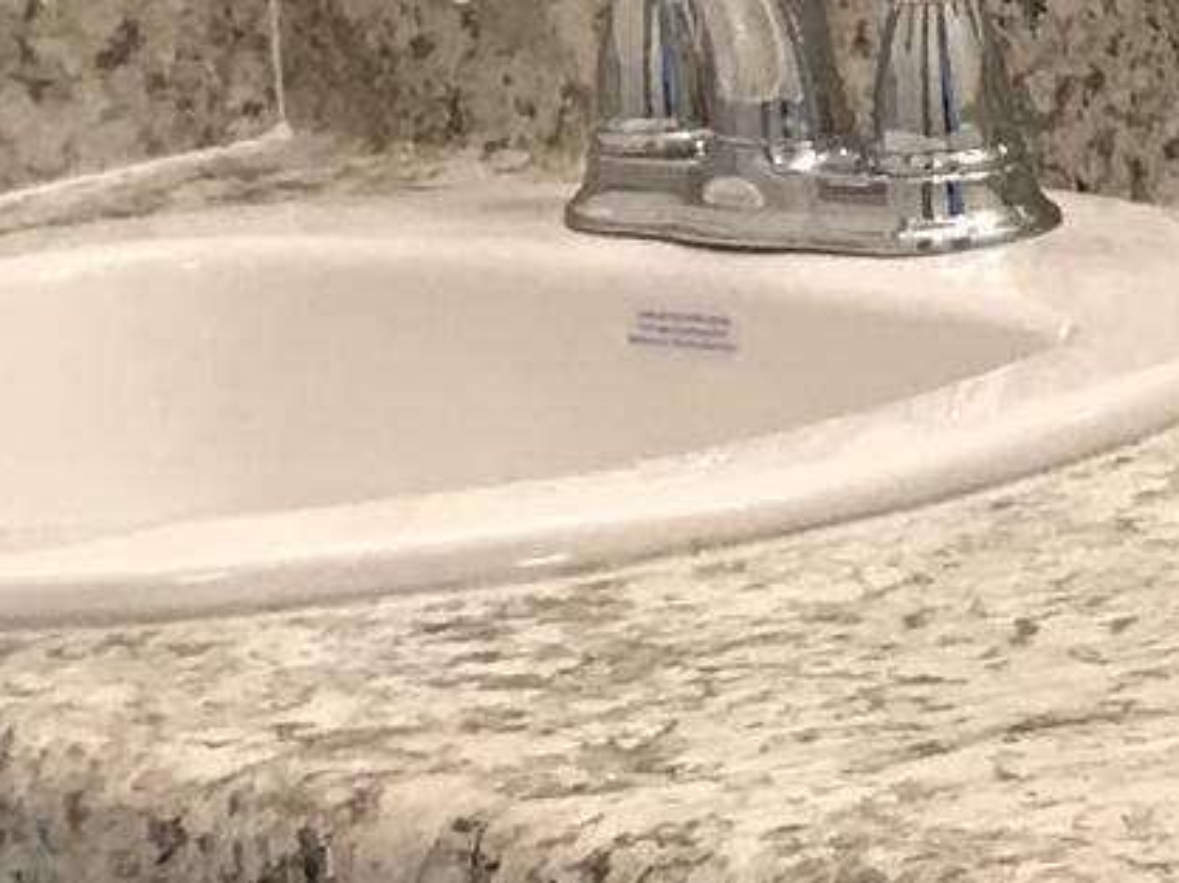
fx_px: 6842
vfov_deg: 7.3
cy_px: -212
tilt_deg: -8.0
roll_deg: +3.4
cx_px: 2507
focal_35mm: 201
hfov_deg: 9.1
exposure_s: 1/40
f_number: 1.8
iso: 25
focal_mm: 3.99
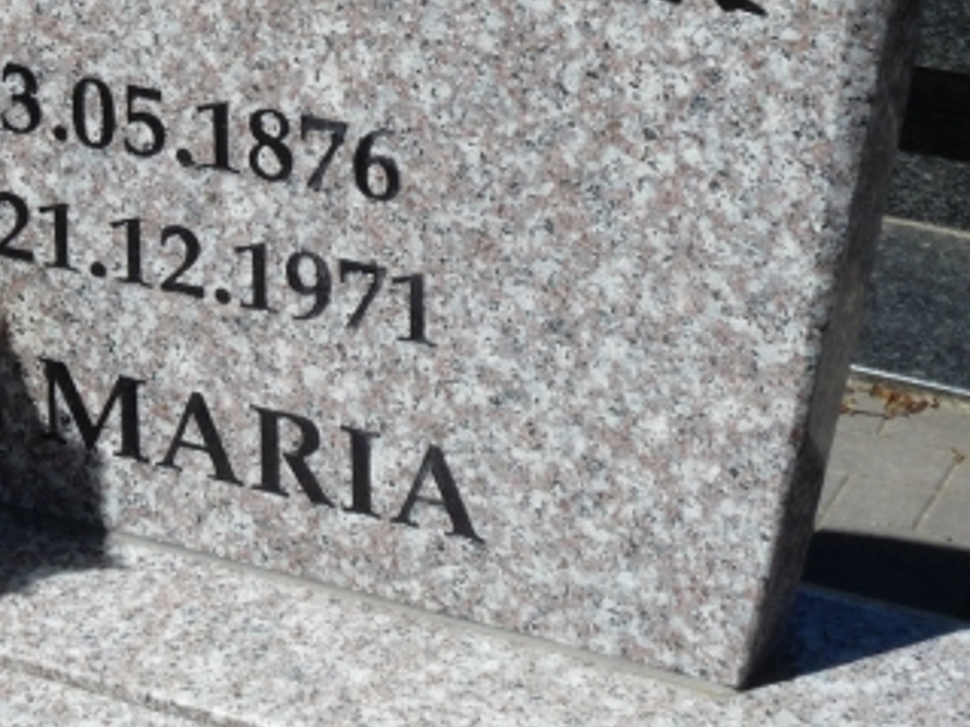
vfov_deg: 11.8
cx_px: 40
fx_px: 3445
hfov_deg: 15.8
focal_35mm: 123
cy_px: -173
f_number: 7.1
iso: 100
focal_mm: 8.7
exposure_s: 1/500
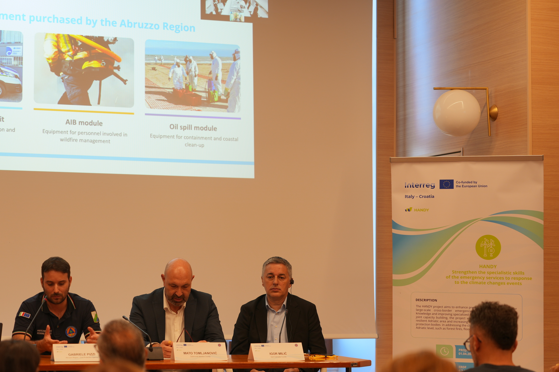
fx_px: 1258
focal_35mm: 81
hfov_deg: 24.9
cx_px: 182
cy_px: 190
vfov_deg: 16.9
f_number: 2
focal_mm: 50
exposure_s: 1/100
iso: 100
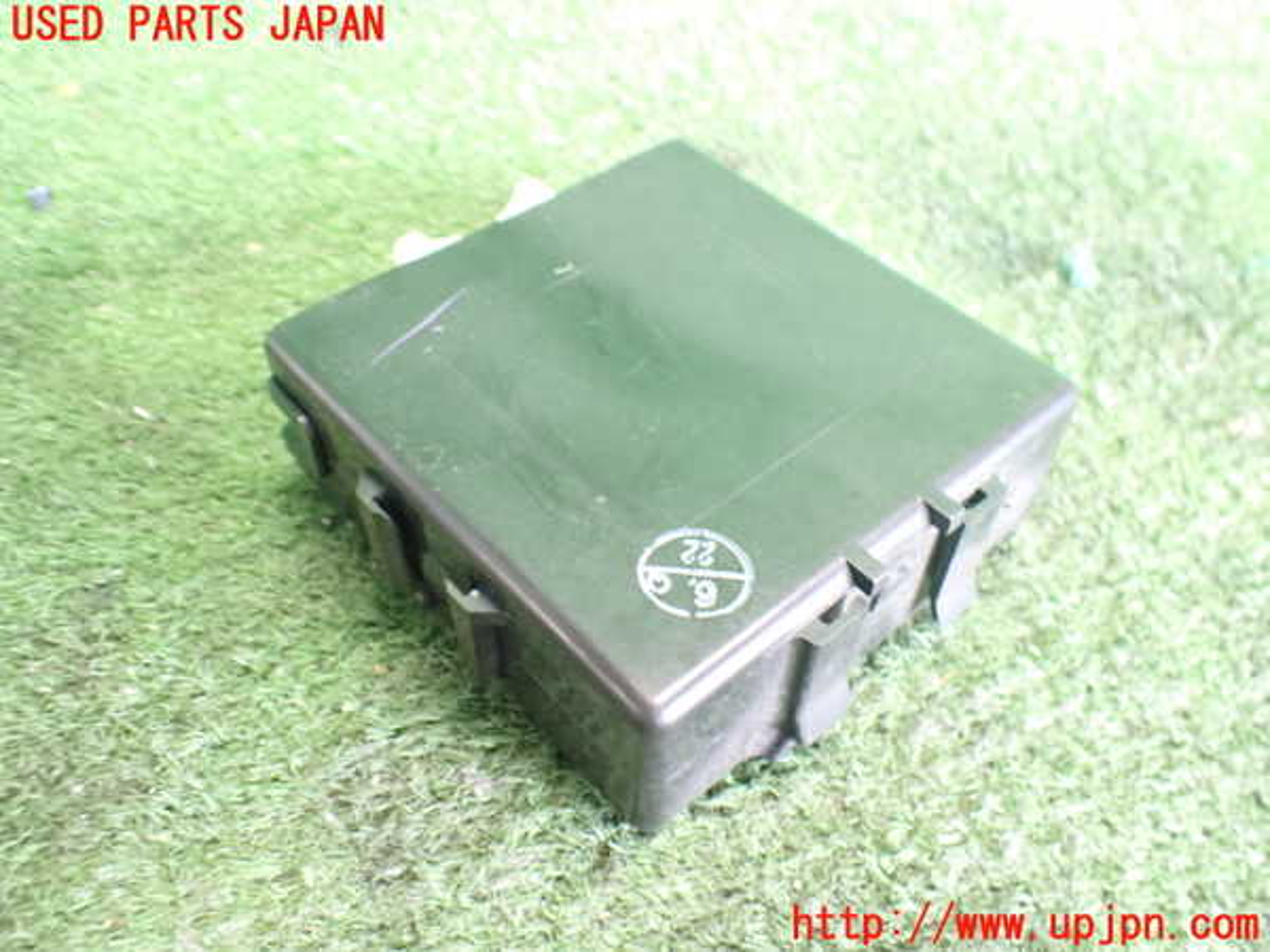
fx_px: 1101
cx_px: 635
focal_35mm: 30
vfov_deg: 46.8
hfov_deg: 60.0
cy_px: 476
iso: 1250
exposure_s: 1/30
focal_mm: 5.4
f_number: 2.3
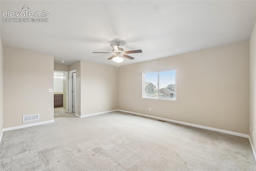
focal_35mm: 15
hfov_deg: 100.4
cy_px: 86
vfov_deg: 77.3
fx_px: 107
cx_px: 128
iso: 800
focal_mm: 10
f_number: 8
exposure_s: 1/3.33
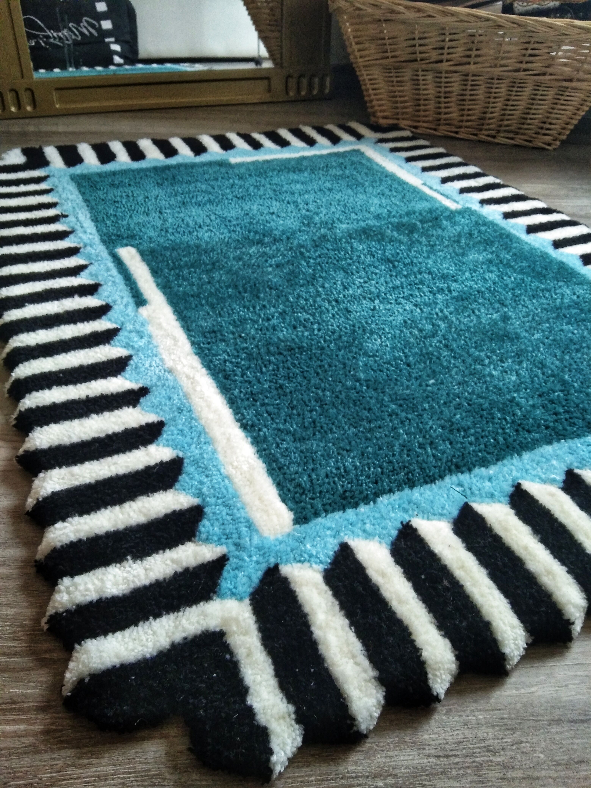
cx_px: 296
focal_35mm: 30
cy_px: 394
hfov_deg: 46.8
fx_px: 683
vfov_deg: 60.0
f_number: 2.2
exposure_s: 1/25
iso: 468
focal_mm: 3.65
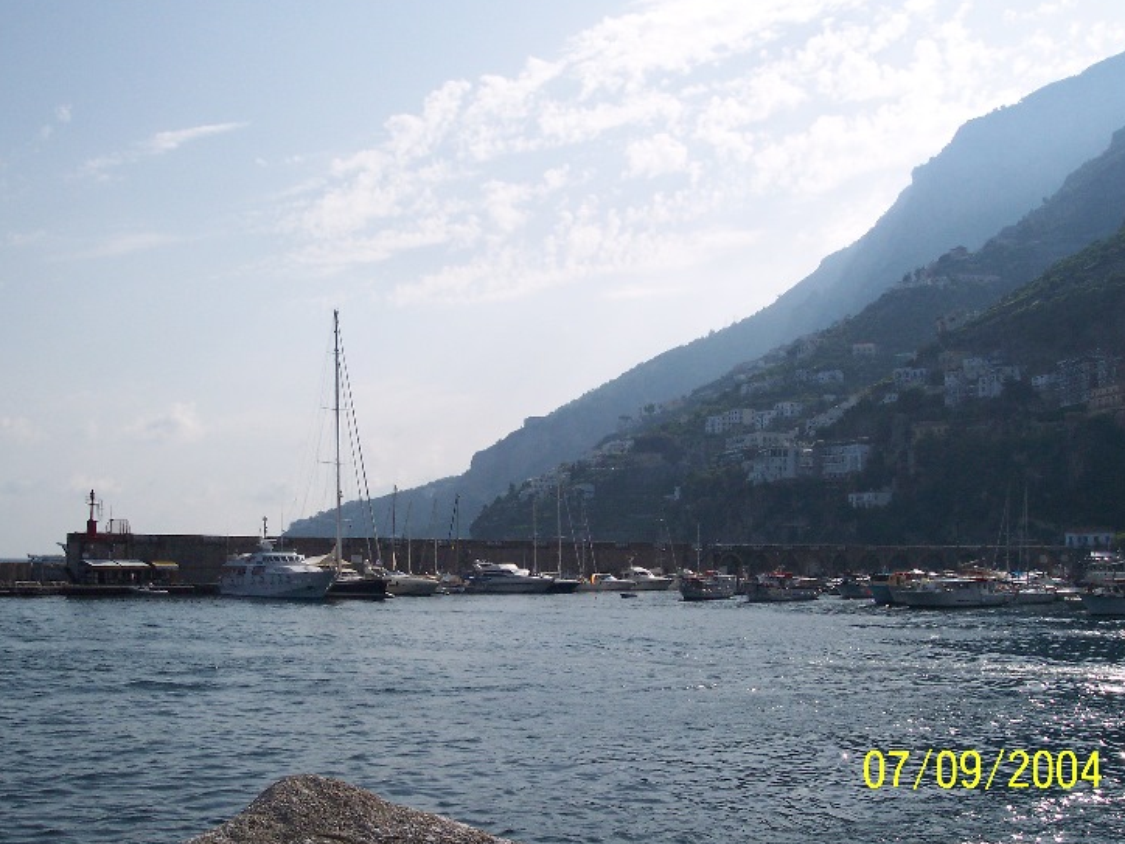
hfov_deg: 44.8
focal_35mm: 42
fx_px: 1365
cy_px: 420
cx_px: 544
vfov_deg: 34.3
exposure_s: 1/1000
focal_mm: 8
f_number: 4.8
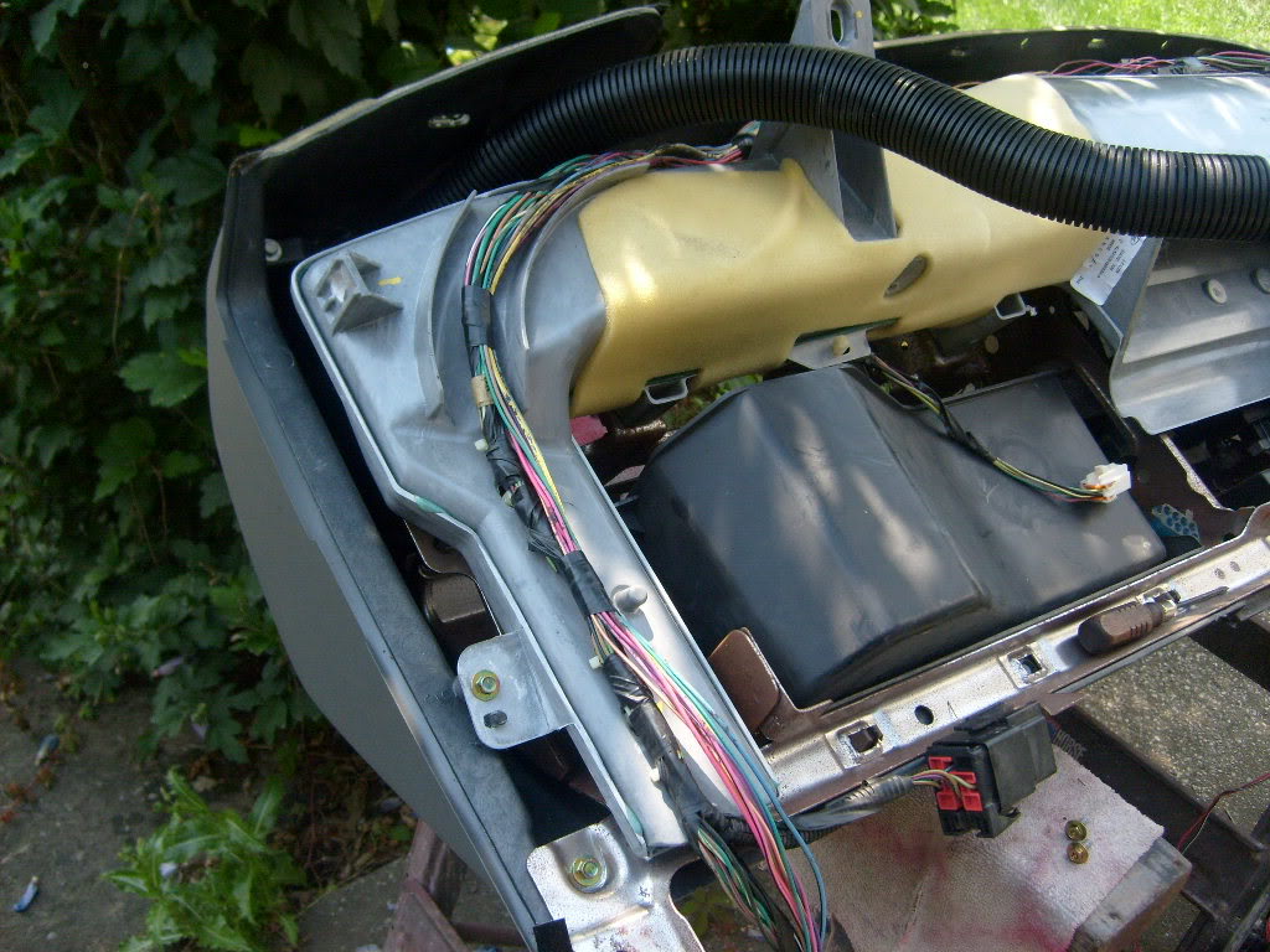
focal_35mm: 35
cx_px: 635
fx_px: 1284
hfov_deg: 52.6
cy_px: 476
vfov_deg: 40.7
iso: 80
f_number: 2.8
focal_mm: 5.8
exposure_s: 1/250
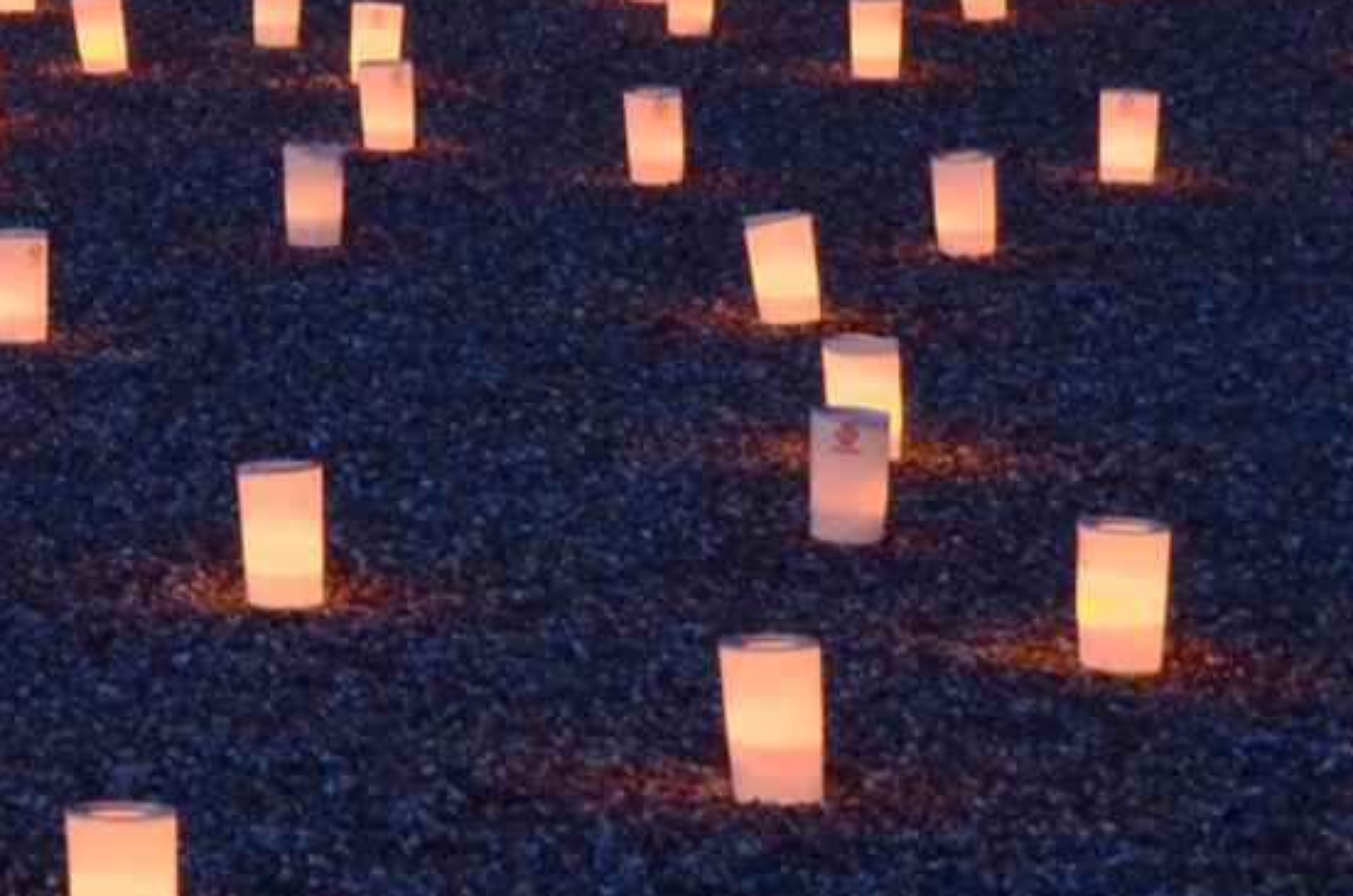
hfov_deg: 9.8
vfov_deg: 6.9
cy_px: -357
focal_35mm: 196
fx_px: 7351
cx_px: -1380
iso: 400
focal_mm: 30
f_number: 6.7
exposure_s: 1/6
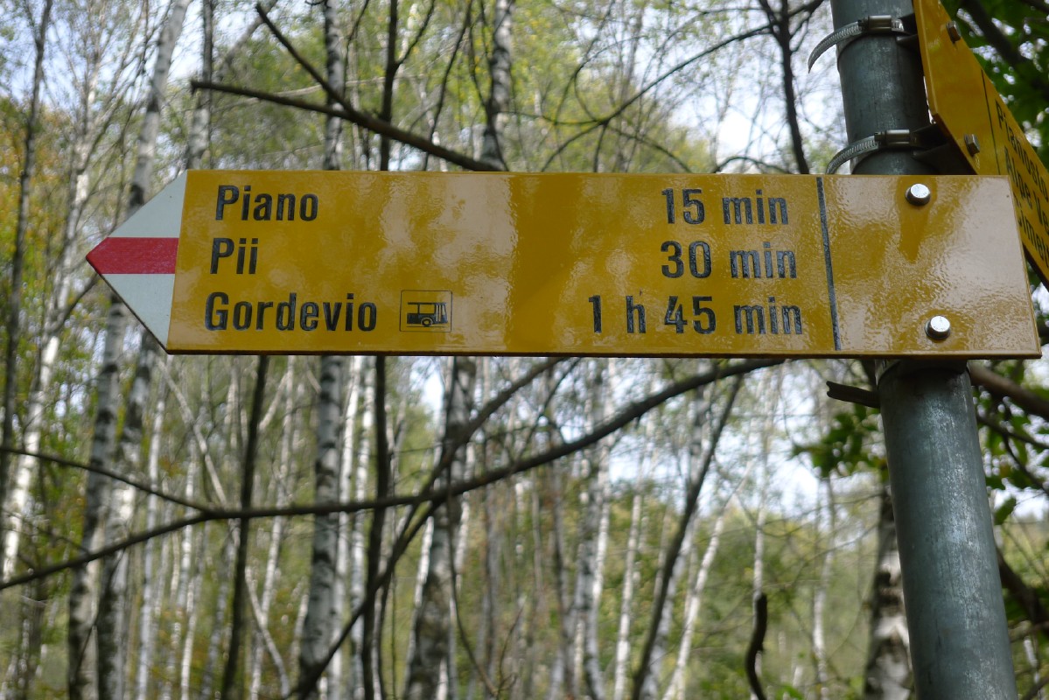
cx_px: 524
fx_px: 2186
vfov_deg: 18.2
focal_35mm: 75
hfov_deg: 27.0
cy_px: 350
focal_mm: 16
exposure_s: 1/320
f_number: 3.1
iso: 80
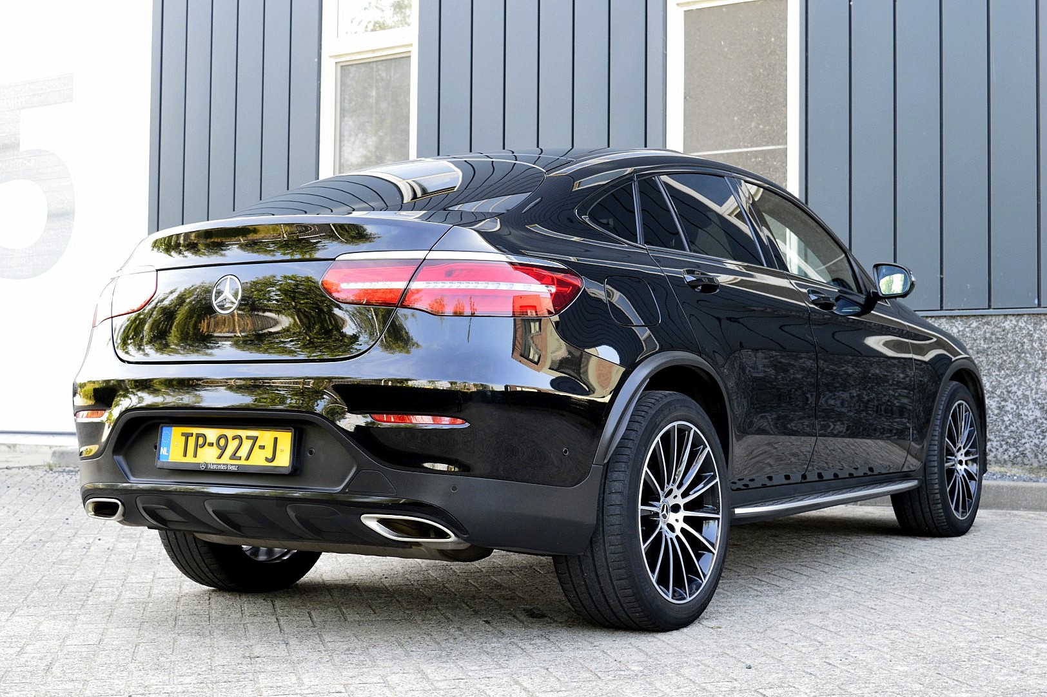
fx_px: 1526
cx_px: 524
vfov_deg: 25.7
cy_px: 348
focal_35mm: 52
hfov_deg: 37.9
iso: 640
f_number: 8
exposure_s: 1/60
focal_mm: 35
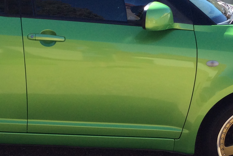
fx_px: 550
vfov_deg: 16.0
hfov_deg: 23.7
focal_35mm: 85
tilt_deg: -21.4
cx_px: 66
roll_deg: +3.2
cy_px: 125
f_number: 2.4
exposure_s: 1/715
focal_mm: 3.3
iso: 32
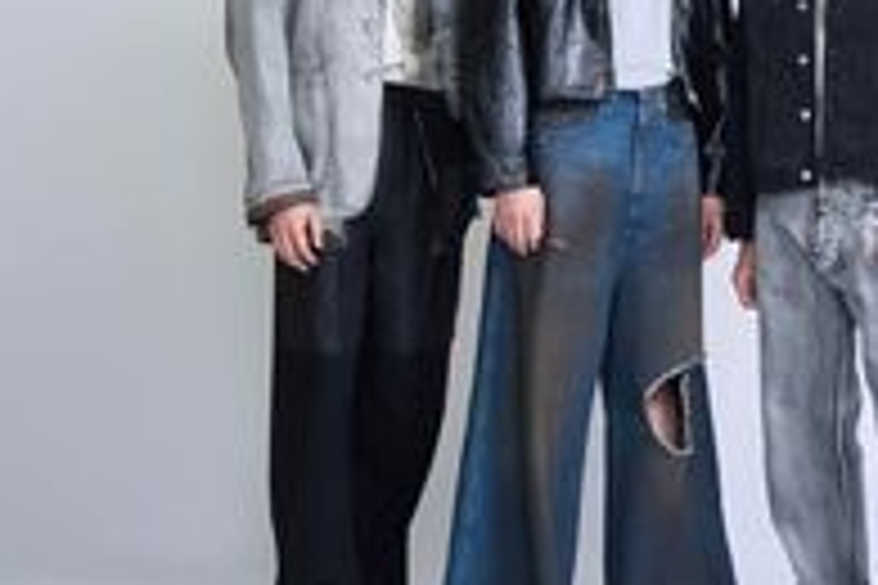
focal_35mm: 77
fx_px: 1888
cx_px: 630
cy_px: 146
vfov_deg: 17.5
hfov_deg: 25.9
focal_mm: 37.7
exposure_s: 1/200
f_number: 8
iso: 400
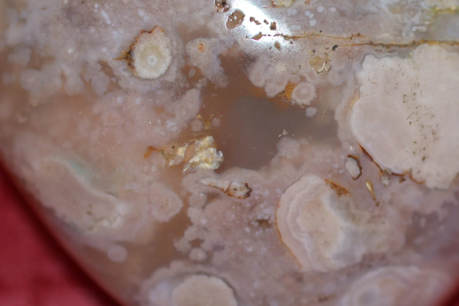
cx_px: 337
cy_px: 86
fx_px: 2955
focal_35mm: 232
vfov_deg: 5.9
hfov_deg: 8.9
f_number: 3.5
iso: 280
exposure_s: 1/60
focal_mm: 105
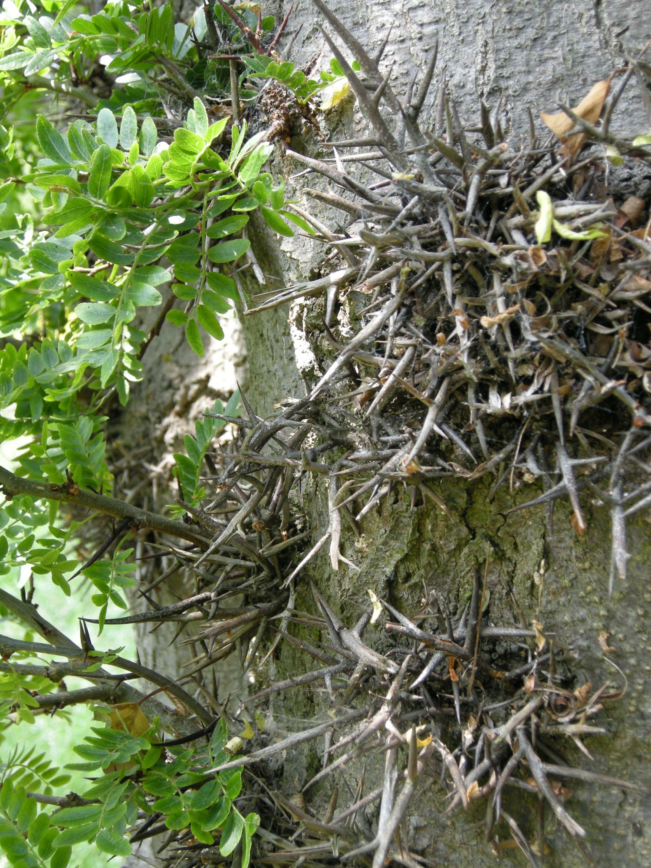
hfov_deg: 24.4
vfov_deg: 32.2
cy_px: 434
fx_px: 1505
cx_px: 326
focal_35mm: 60
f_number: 3.5
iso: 100
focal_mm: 12.9
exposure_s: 1/55.5
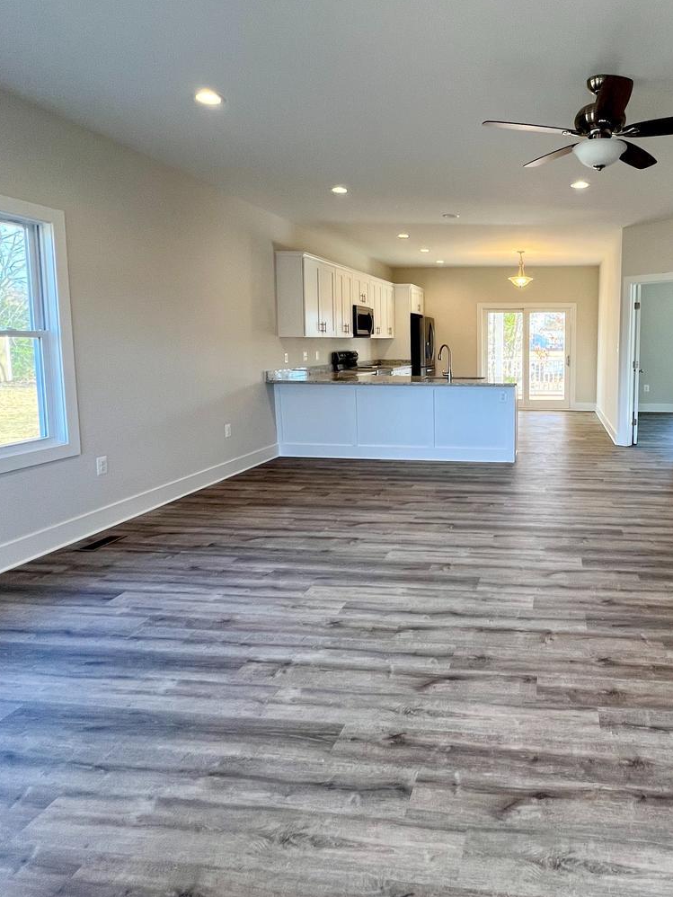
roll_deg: +0.0
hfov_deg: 62.6
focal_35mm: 20
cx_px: 497
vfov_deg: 81.4
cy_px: 397
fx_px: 518
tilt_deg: -4.9
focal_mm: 1.57
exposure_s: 1/120
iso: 100
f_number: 1.8
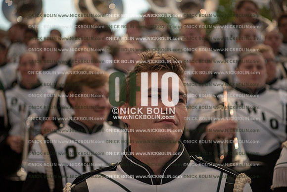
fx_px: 558
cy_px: 96
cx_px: 144
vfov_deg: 19.5
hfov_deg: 28.8
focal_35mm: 70
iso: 800
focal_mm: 70
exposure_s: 1/400
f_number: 3.2
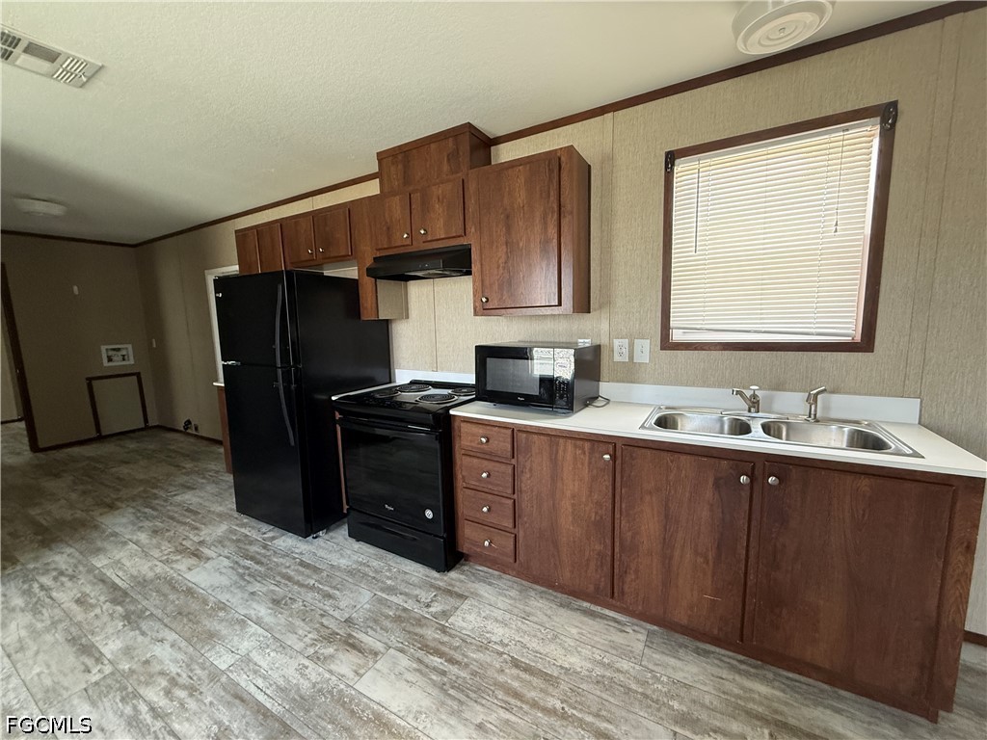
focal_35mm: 14
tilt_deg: -6.5
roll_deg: +2.1
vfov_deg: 85.7
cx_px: 494
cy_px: 370
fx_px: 399
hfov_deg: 102.1
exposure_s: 1/85
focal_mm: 2.22
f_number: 2.2
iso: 400
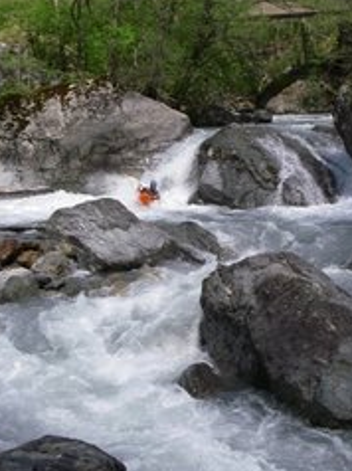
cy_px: 281
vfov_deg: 30.2
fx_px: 869
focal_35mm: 64
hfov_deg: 22.6
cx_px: 279
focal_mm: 6.3
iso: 64
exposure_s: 1/200
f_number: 6.6
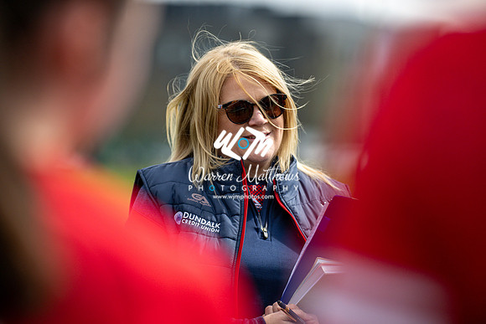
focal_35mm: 195
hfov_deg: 10.5
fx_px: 2633
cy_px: 162
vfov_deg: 7.0
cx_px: 243
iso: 500
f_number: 2.8
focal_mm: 195
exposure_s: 1/5000
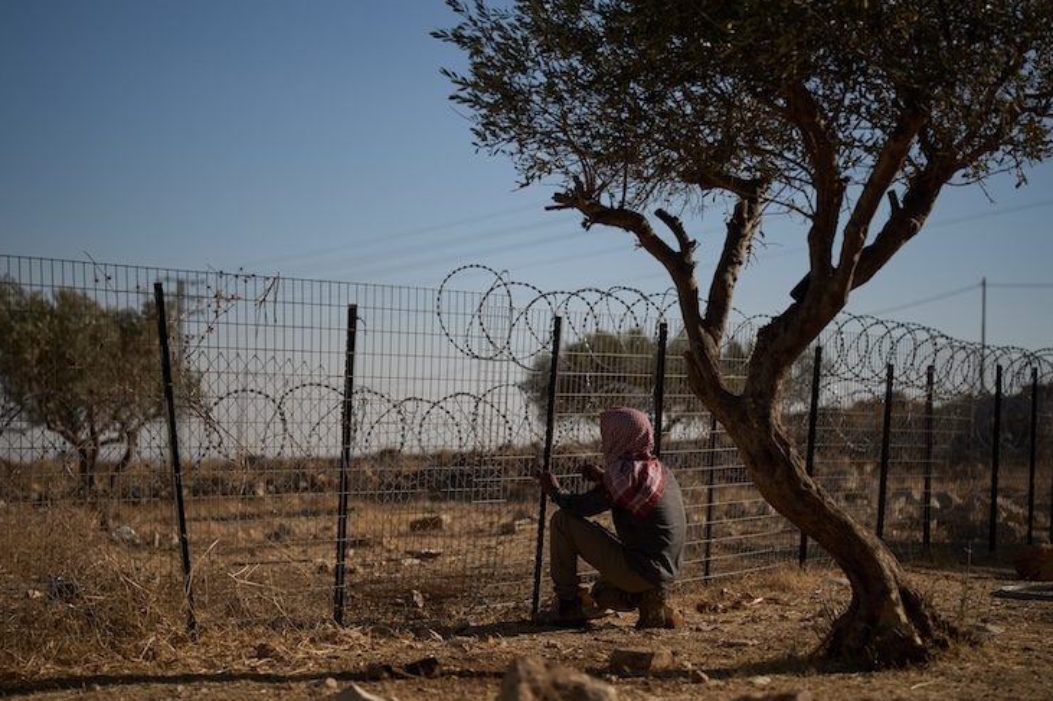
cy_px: 300
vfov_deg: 20.3
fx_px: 1959
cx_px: 517
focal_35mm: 67
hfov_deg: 30.1
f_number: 1.4
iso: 100
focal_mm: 50
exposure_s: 1/12800
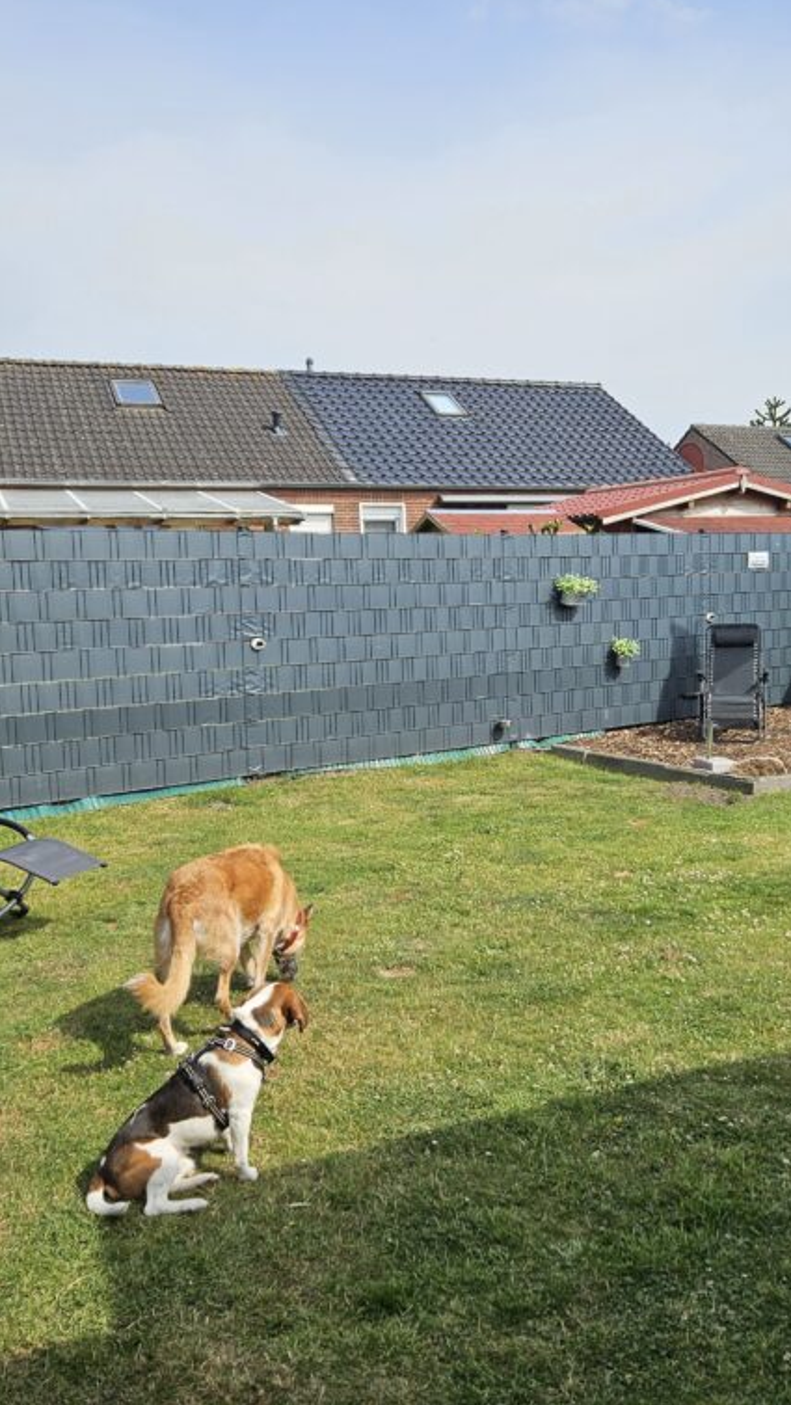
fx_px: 1267
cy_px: 692
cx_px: 534
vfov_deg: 58.0
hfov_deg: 34.3
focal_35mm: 34
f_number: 1.8
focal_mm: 5.4
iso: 25
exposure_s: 1/2122
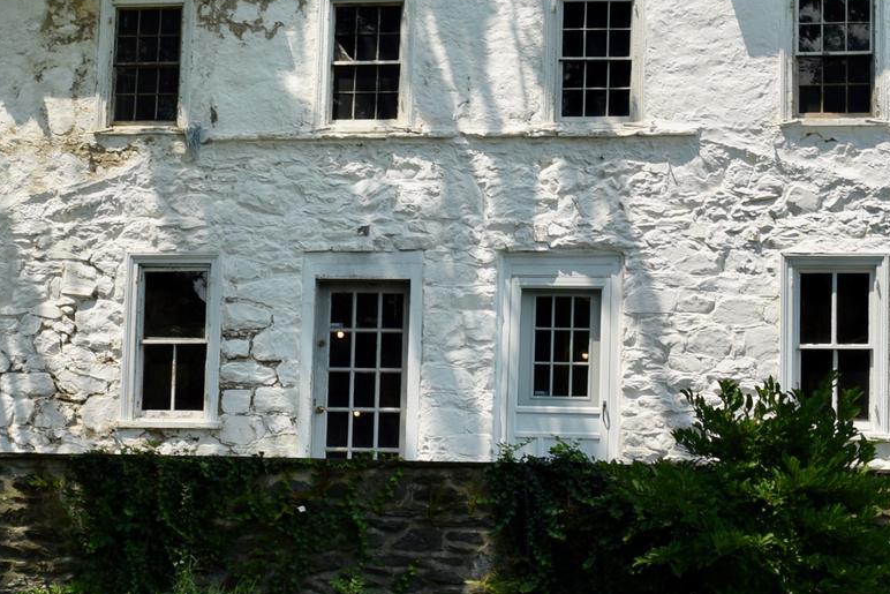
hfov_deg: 17.7
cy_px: 161
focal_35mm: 115
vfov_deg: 11.9
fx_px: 2851
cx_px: 237
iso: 100
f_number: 9
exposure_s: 1/200
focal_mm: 29
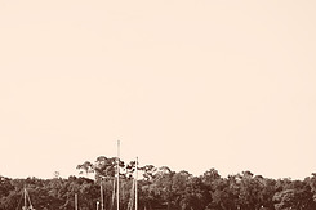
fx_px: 1763
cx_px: 125
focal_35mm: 201
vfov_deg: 6.8
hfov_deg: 10.2
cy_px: 135
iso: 200
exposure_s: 1/8000
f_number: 2.5
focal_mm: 85
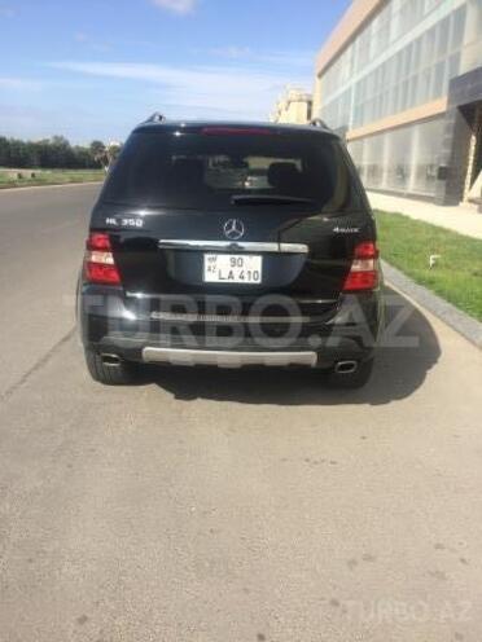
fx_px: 538
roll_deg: +1.0
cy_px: 321
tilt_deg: -19.4
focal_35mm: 29
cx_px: 241
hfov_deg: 48.2
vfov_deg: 61.7
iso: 32
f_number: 2.2
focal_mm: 4.15
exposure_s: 1/2053
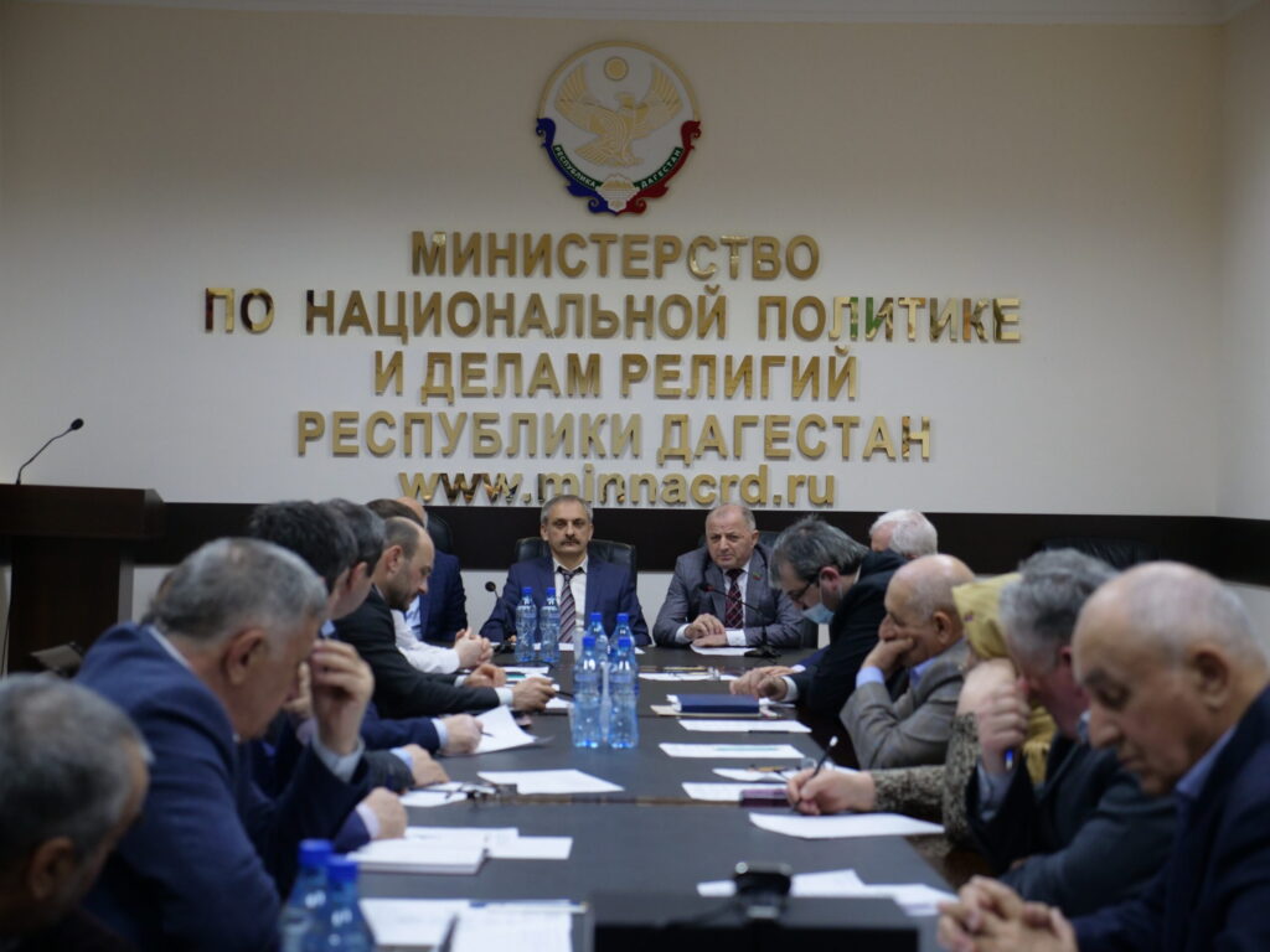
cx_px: 635
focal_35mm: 66
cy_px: 476
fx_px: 2421
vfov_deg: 22.3
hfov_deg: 29.4
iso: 800
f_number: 2.8
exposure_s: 1/80
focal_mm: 33
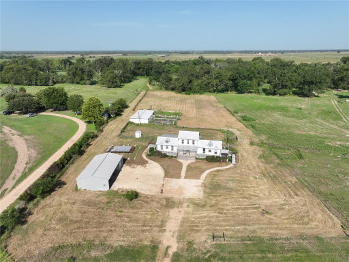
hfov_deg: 71.6
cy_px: 131
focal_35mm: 24
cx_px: 174
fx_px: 242
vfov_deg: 56.8
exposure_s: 1/1600
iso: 100
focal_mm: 12.29
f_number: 2.8
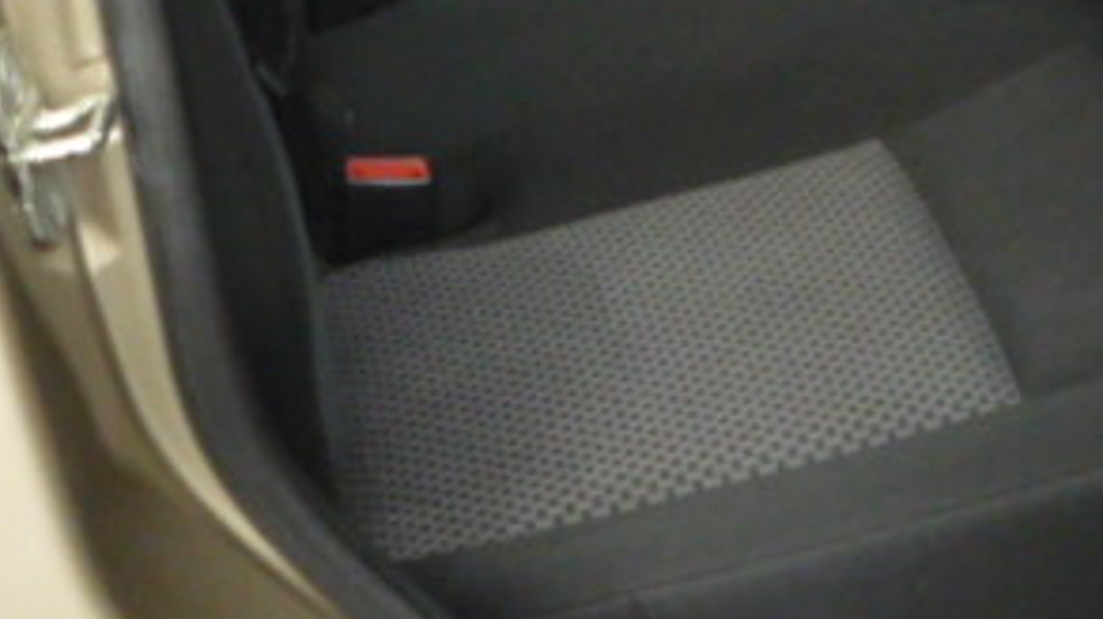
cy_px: 132
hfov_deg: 19.4
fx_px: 3216
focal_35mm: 110
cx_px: 687
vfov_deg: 11.0
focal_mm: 5.5
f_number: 2.8
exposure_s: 1/25
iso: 400
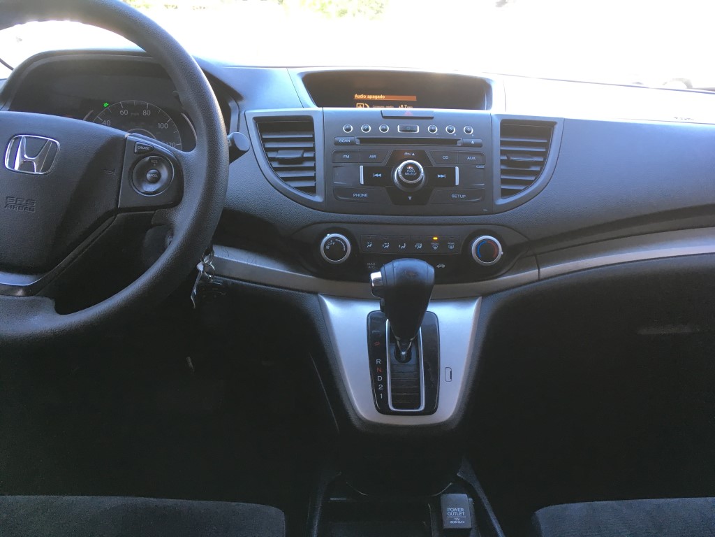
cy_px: 268
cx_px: 358
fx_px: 599
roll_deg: +0.0
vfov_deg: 48.2
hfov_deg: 61.7
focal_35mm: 29
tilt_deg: -19.8
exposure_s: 1/30
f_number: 2.2
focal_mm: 4.15
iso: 25
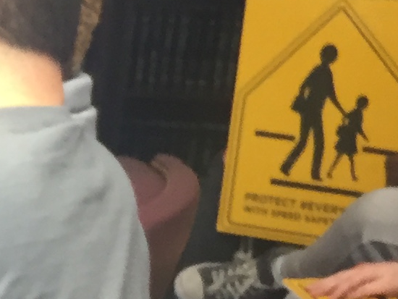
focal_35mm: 172
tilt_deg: -12.8
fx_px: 1978
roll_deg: -1.7
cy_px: 261
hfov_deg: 10.5
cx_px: -422
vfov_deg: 8.6
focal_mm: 4.15
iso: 80
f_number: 2.2
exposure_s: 1/30
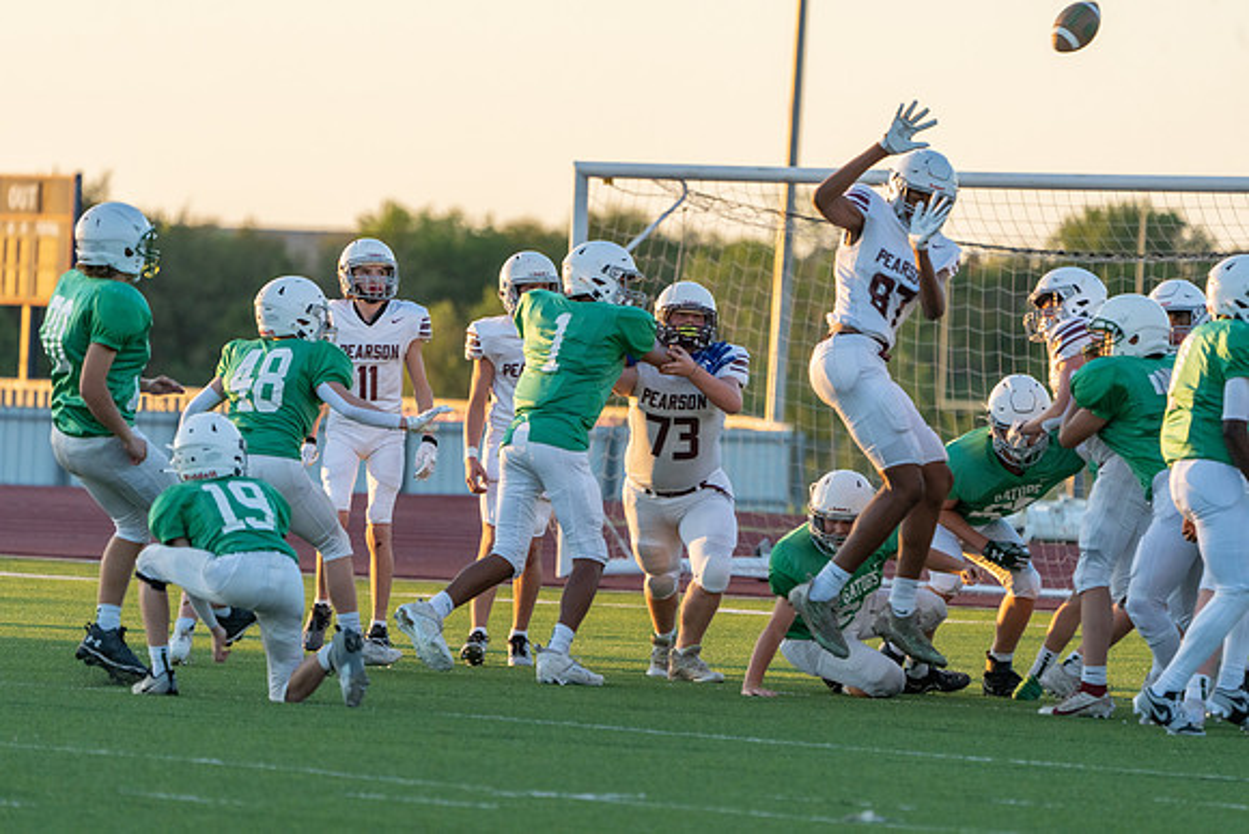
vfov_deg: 4.2
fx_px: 11451
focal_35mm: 330
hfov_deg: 6.2
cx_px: 624
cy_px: 417
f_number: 5.6
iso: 1250
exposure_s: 1/1000
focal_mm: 330
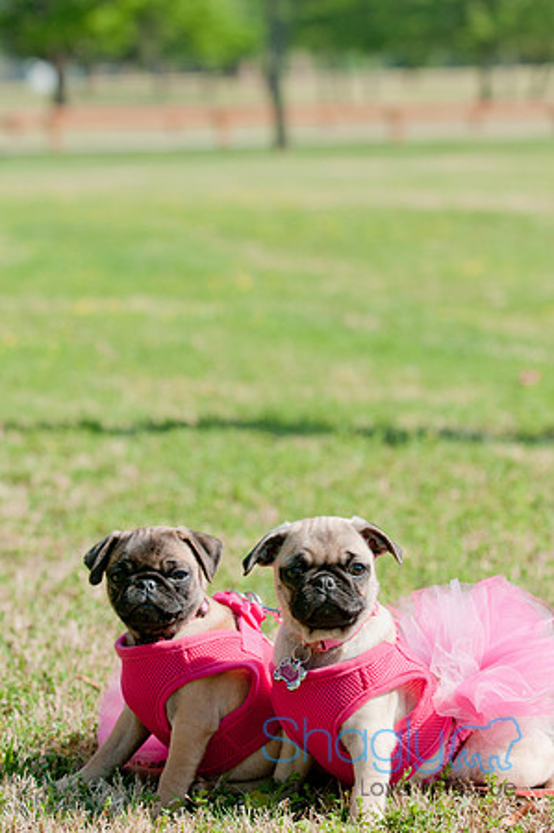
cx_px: 277
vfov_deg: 17.1
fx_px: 2776
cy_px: 416
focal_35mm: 120
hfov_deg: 11.4
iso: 200
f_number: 5
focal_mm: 80
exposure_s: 1/800
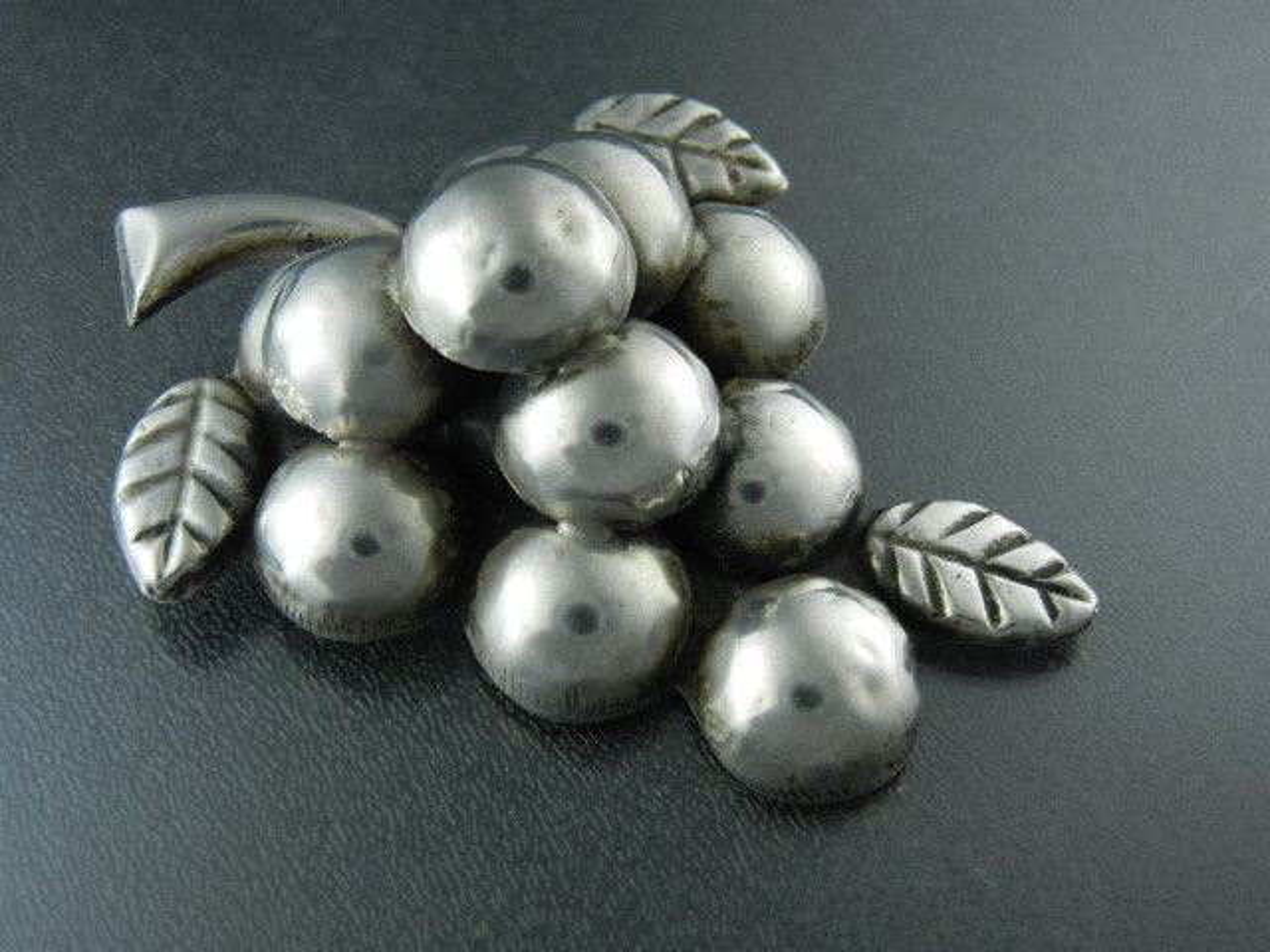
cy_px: 476
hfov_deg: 42.1
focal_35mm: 45
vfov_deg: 32.2
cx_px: 635
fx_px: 1651
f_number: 3.8
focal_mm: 8.1
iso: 400
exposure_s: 1/36.6
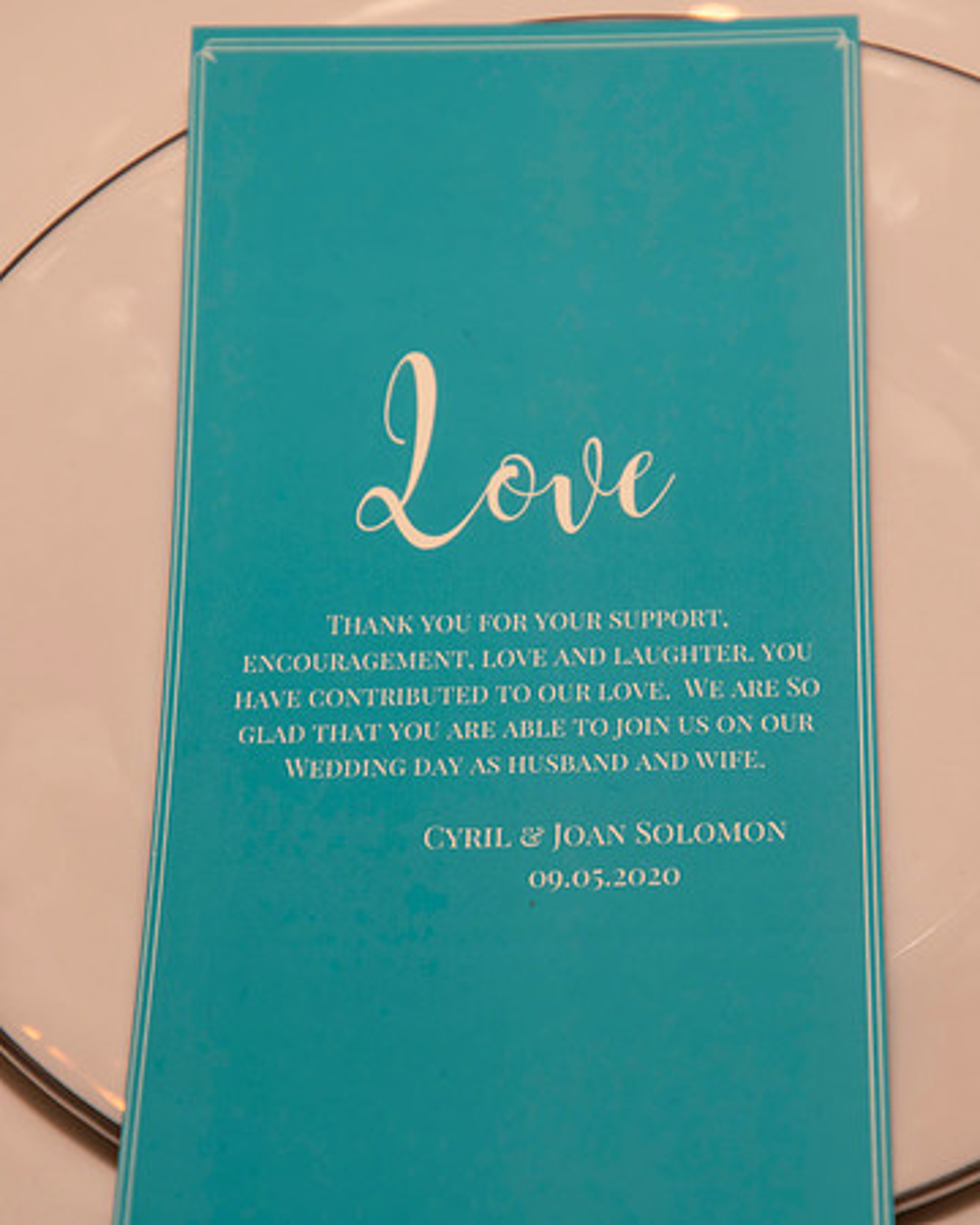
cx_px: 548
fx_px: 6206
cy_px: 612
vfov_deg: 11.3
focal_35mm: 171
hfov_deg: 9.0
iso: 400
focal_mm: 80
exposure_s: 1/250
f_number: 5.6
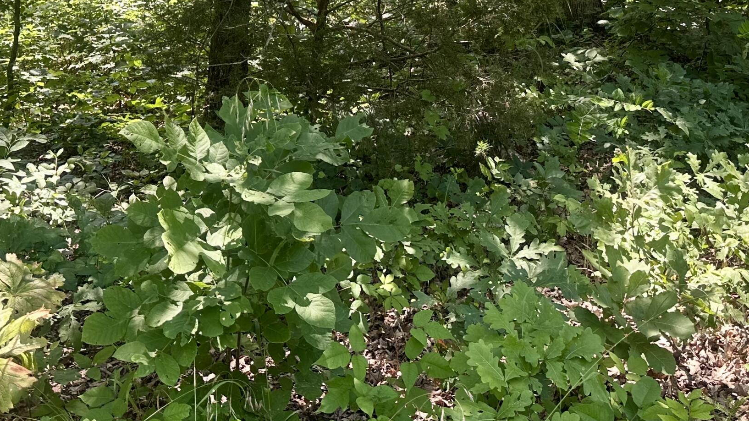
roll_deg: -3.7
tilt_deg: -4.1
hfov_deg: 42.5
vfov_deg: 22.8
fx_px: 953
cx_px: 479
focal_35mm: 48
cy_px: -87
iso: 80
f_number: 1.78
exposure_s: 1/300
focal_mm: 6.86
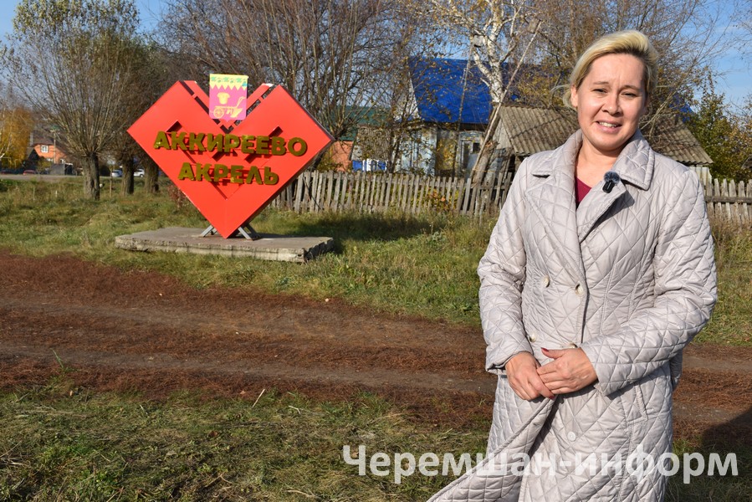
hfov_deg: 53.1
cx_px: 376
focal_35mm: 36
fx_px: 752
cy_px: 251
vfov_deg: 36.9
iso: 100
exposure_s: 1/250
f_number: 8
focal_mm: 24
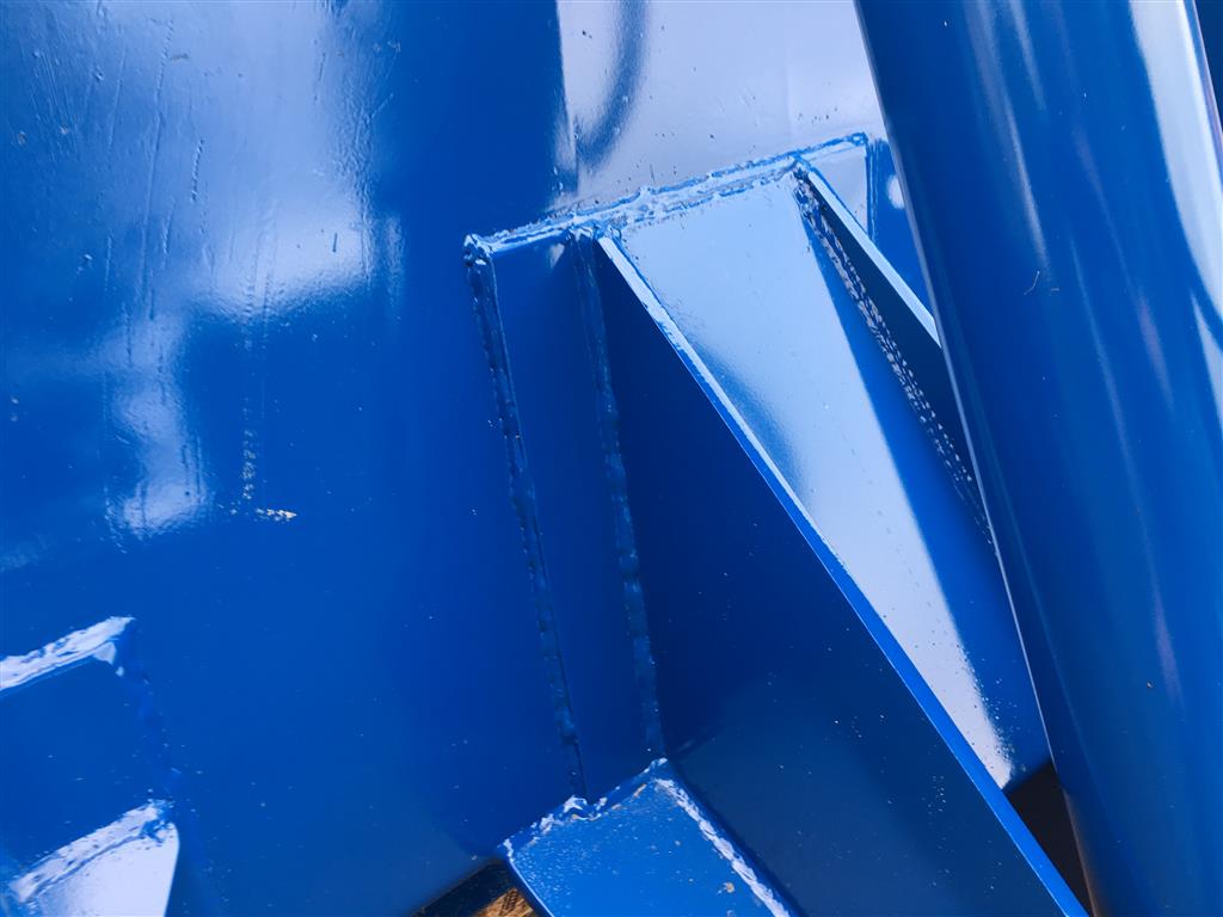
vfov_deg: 48.2
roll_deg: -12.9
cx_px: 612
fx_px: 1025
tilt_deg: -44.6
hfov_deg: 61.7
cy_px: 458
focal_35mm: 29
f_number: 2.2
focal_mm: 4.15
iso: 25
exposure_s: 1/100
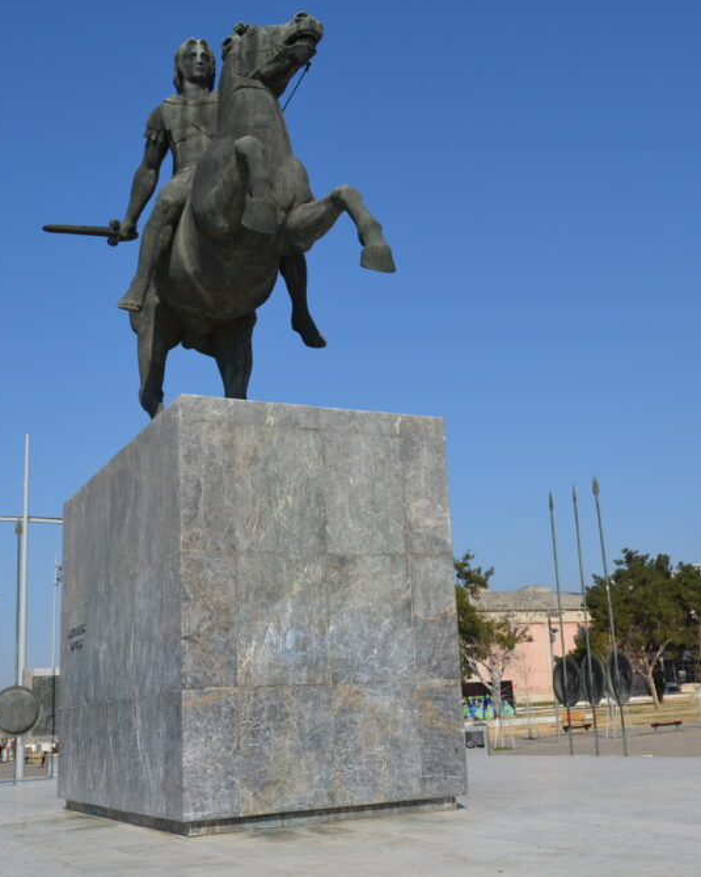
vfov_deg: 42.9
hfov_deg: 34.9
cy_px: 438
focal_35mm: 43
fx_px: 1115
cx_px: 390
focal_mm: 20
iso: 100
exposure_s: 1/320
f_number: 9
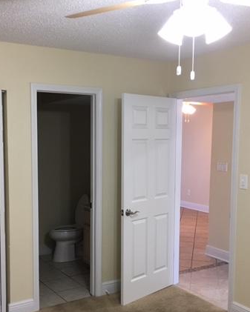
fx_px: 398
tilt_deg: -4.3
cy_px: 176
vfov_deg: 42.8
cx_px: 102
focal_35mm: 43
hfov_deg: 34.8
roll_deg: +0.1
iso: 100
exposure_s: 1/30
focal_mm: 4.15
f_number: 2.2
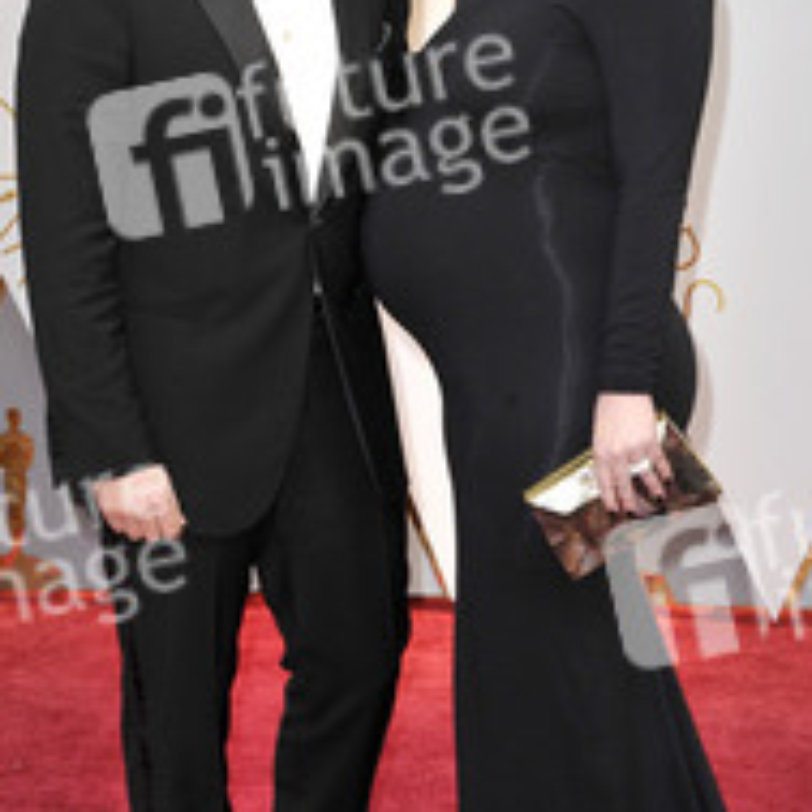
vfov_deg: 13.8
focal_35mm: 126
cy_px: 352
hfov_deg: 13.8
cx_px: 436
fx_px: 3344
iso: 1000
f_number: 7.1
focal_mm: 70
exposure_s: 1/250
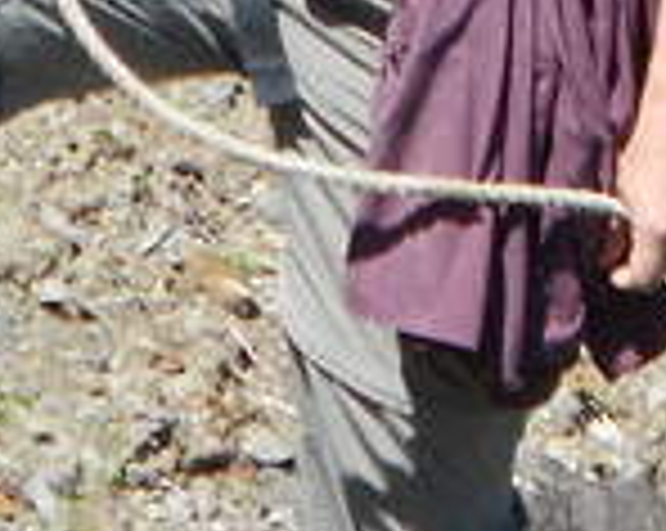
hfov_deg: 5.5
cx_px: 400
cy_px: -639
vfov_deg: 4.4
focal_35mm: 349
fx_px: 6870
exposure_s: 1/250
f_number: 5.3
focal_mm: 11.6
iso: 80
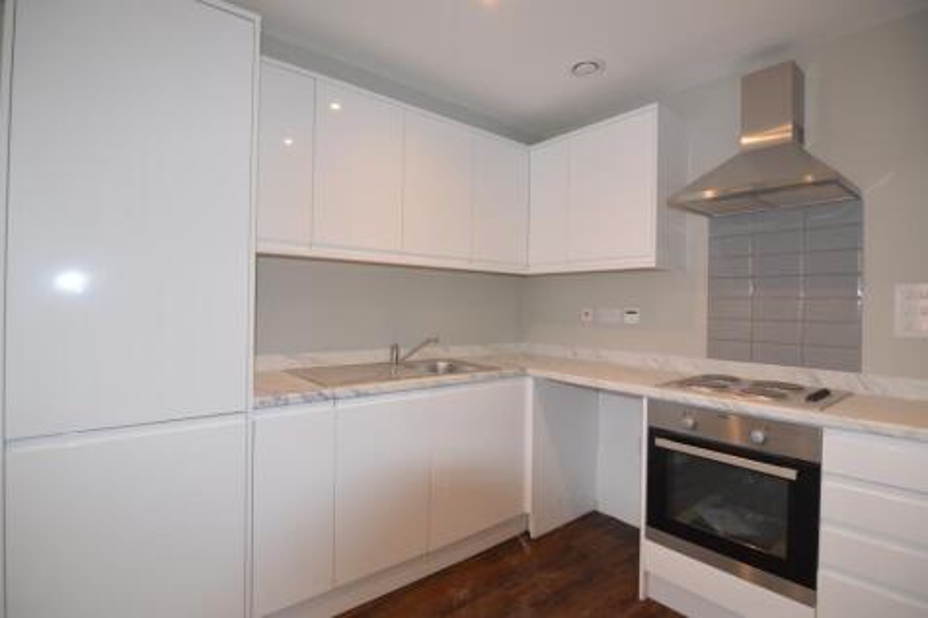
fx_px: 425
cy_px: 309
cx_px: 464
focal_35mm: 16
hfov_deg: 95.0
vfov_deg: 72.0
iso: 400
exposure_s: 1/60
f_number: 4
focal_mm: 11
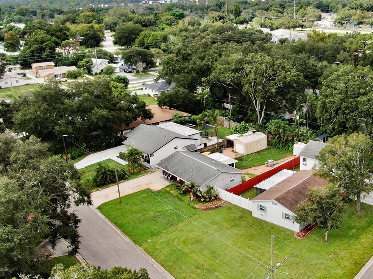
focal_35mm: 39
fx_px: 420
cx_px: 267
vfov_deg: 36.8
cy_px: 139
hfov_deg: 46.6
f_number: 2.8
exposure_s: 1/1000
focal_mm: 4.39
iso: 100
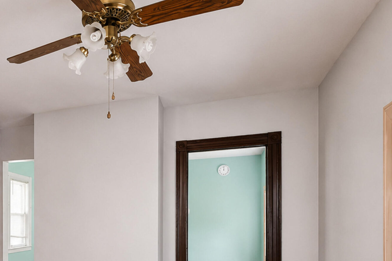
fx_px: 316
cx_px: 58
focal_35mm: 29
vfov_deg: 42.4
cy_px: 219
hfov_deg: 57.0
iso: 1600
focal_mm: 10
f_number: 6.4
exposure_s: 1/10
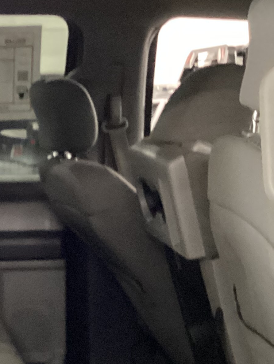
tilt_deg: -14.6
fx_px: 897
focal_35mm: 85
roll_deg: +1.9
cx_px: 9
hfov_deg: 17.0
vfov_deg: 22.7
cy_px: 284
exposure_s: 1/20
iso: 800
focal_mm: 3.3
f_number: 2.4
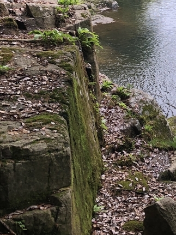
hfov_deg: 17.9
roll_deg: -0.5
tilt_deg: -10.8
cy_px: 26
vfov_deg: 24.4
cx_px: 215
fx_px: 529
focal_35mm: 78
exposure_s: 1/120
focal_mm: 3.99
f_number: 1.8
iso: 50
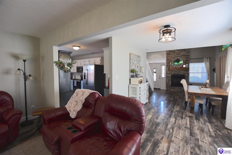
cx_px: 116
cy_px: 78
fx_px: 97
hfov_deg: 100.4
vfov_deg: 77.3
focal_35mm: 15
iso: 100
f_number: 3.5
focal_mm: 10
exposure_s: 1/50
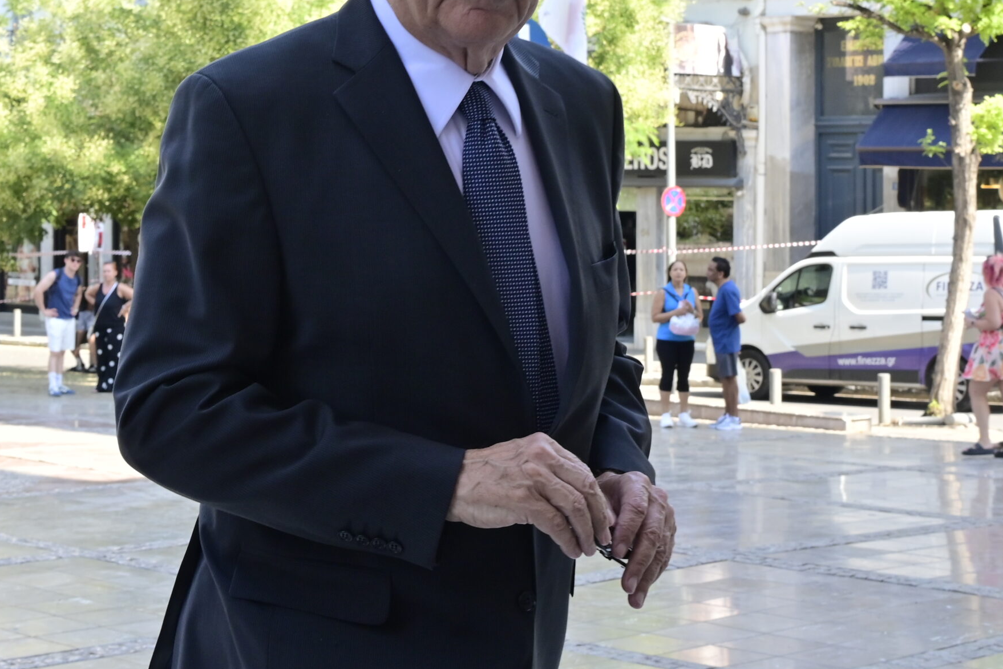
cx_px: 404
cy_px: 186
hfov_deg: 24.4
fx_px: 2312
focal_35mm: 83
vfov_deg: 16.4
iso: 500
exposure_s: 1/200
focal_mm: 38
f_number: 9
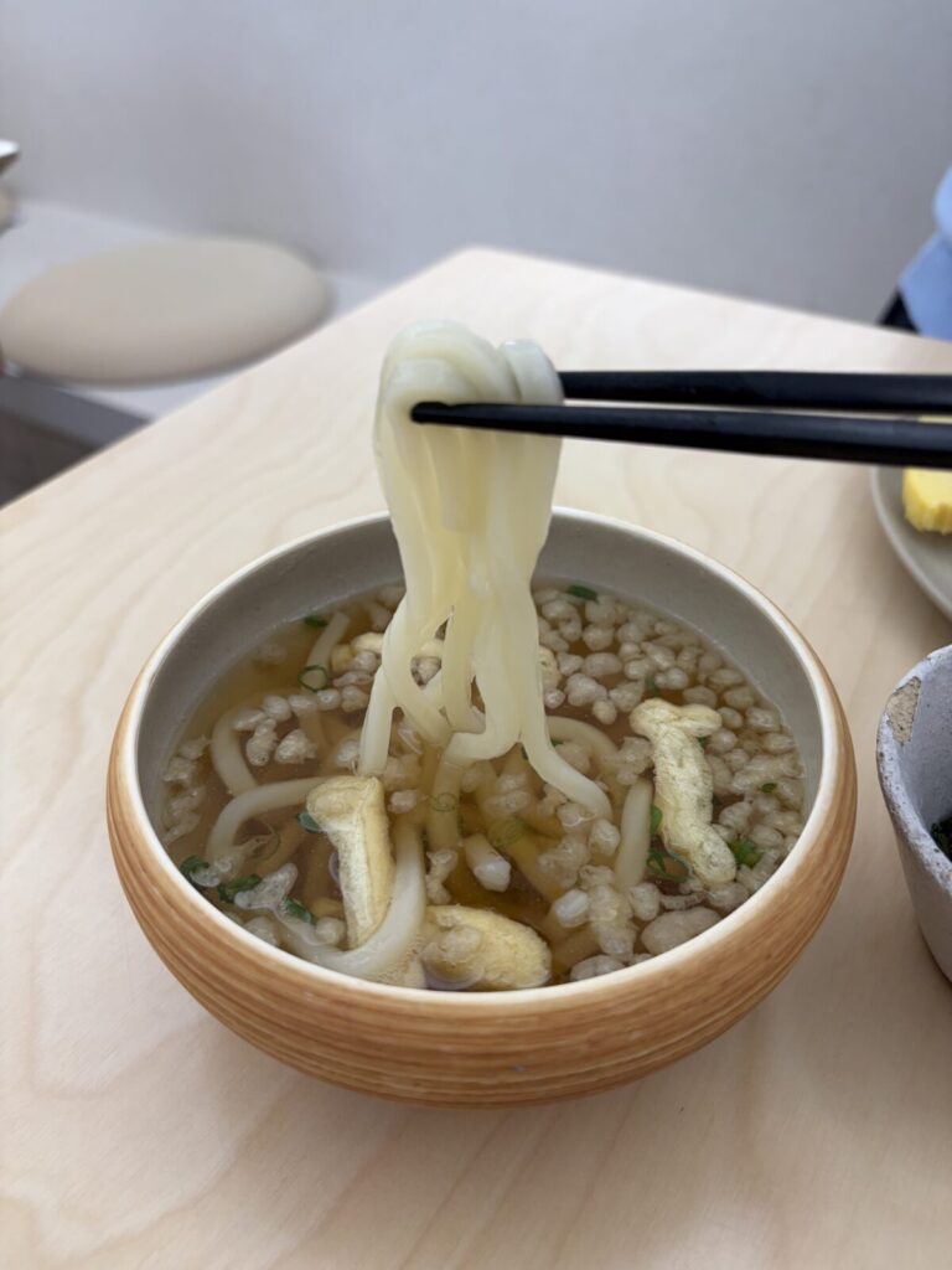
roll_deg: +2.1
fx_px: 953
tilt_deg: -39.7
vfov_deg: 67.3
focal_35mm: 26
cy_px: 635
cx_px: 476
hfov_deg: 53.1
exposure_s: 1/120
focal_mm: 5.96
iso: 100
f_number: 1.6
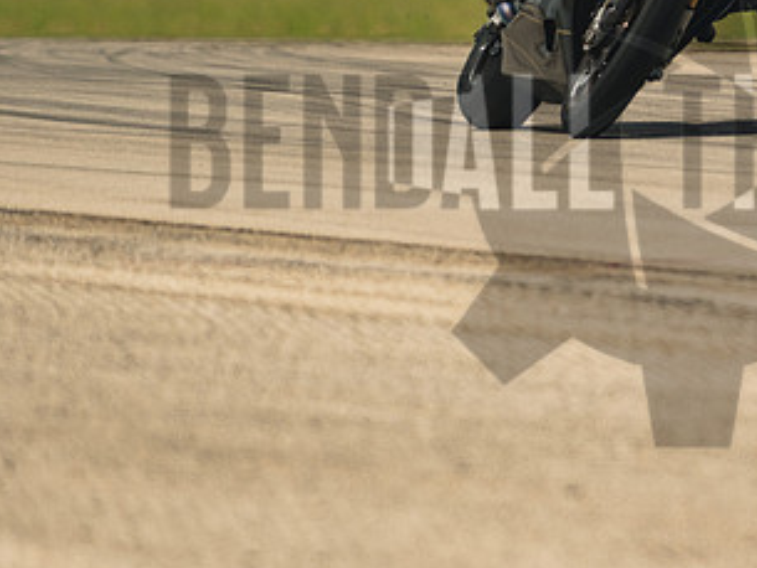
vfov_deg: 1.4
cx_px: 706
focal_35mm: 1082
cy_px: 107
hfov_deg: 1.8
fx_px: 23671
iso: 160
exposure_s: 1/2000
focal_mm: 280
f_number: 2.8
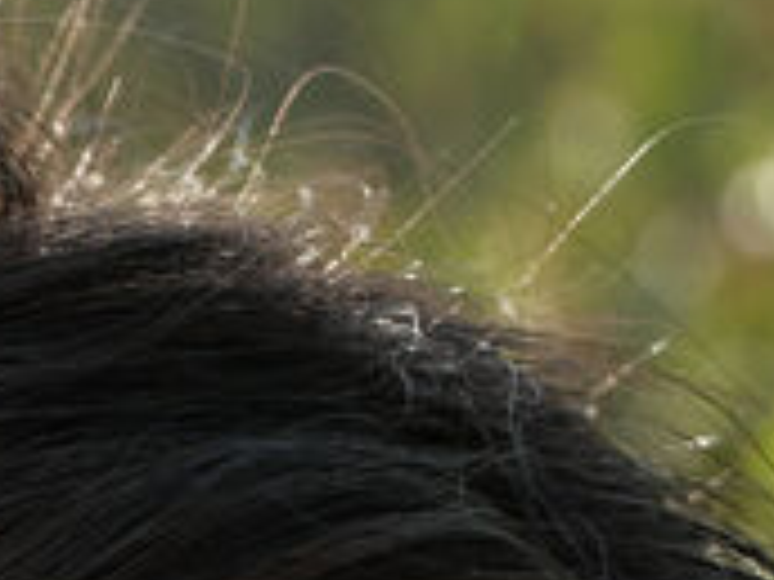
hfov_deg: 6.9
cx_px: -608
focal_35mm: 279
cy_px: 1951
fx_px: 6238
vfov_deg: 5.0
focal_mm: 50
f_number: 5.6
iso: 250
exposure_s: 1/400
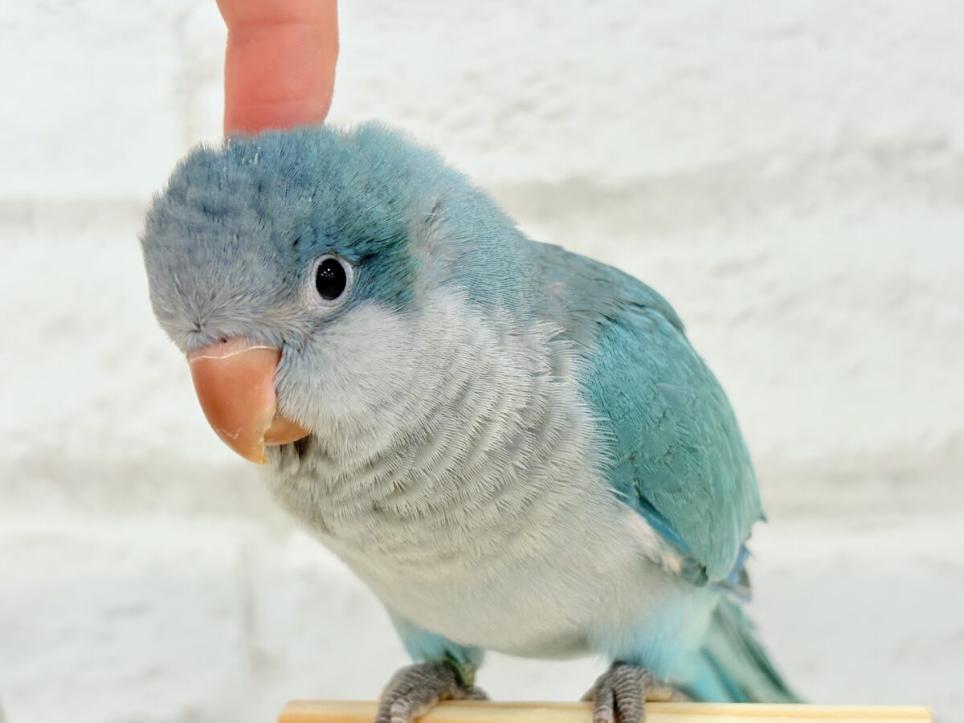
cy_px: 362
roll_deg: +3.0
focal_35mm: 52
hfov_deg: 36.8
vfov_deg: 28.0
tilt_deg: -4.0
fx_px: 1448
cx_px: 482
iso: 100
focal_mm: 5.96
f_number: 1.6
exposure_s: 1/100
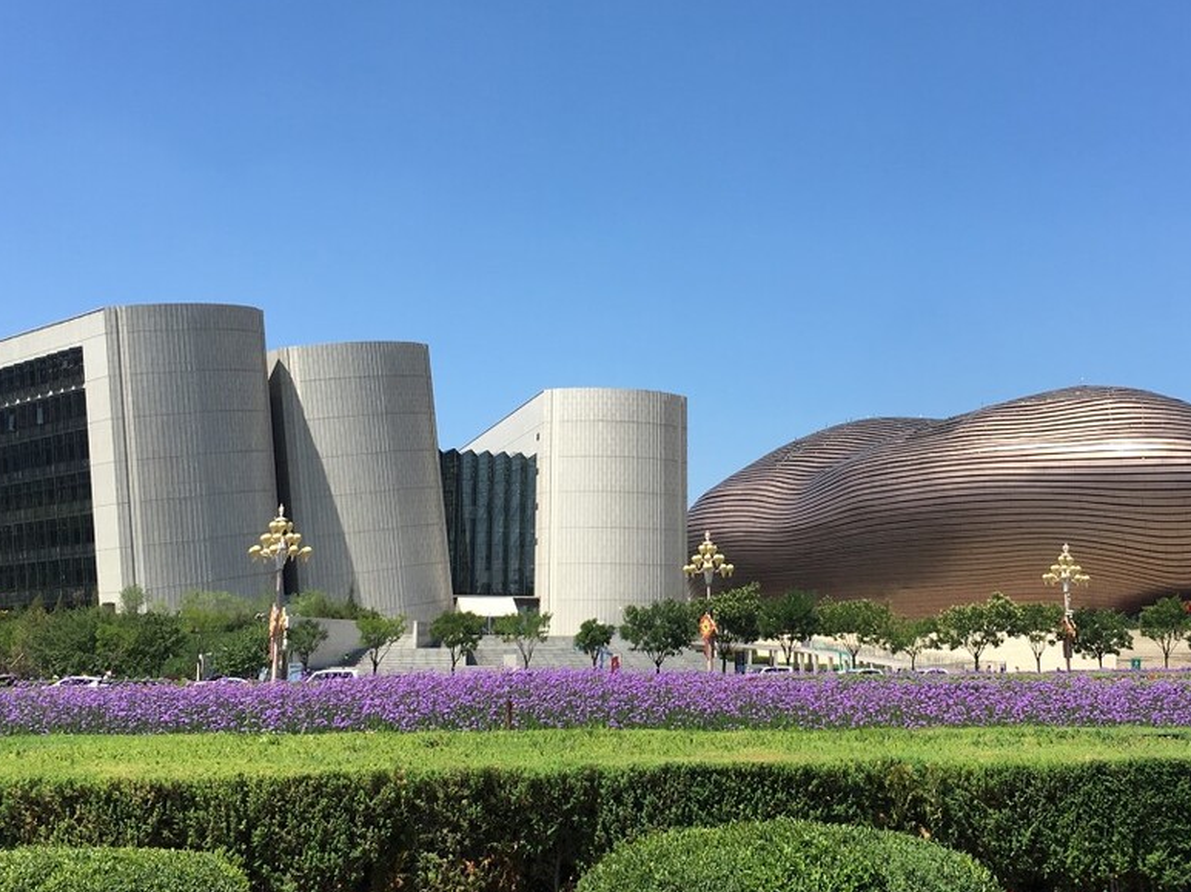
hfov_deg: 42.0
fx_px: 1548
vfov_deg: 32.1
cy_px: 362
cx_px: 684
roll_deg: -0.6
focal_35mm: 45
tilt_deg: +11.7
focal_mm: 4.15
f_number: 2.2
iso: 25
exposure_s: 1/1304
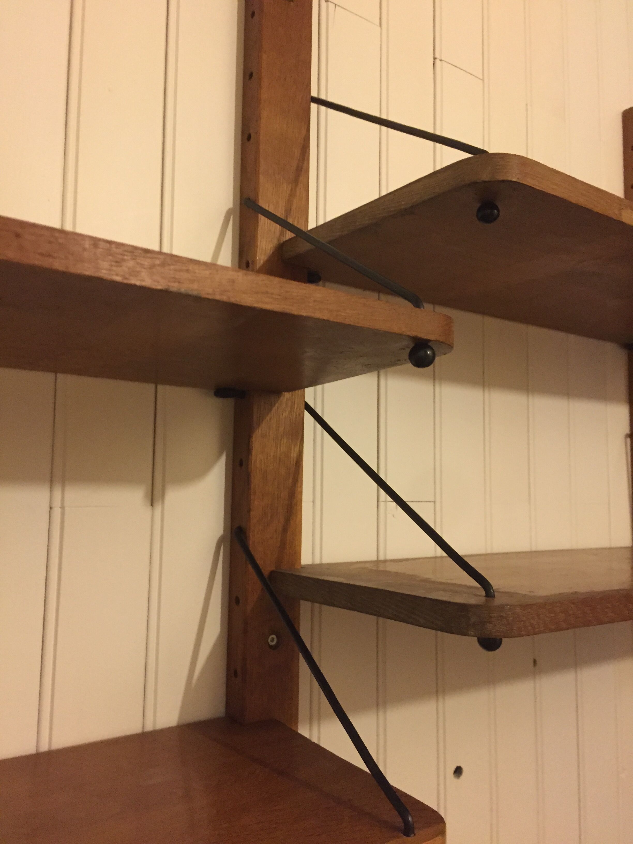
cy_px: 422
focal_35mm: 29
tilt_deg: +5.4
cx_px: 316
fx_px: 707
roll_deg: -0.7
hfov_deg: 48.2
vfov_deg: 61.7
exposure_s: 1/20
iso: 250
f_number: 2.2
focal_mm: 4.15
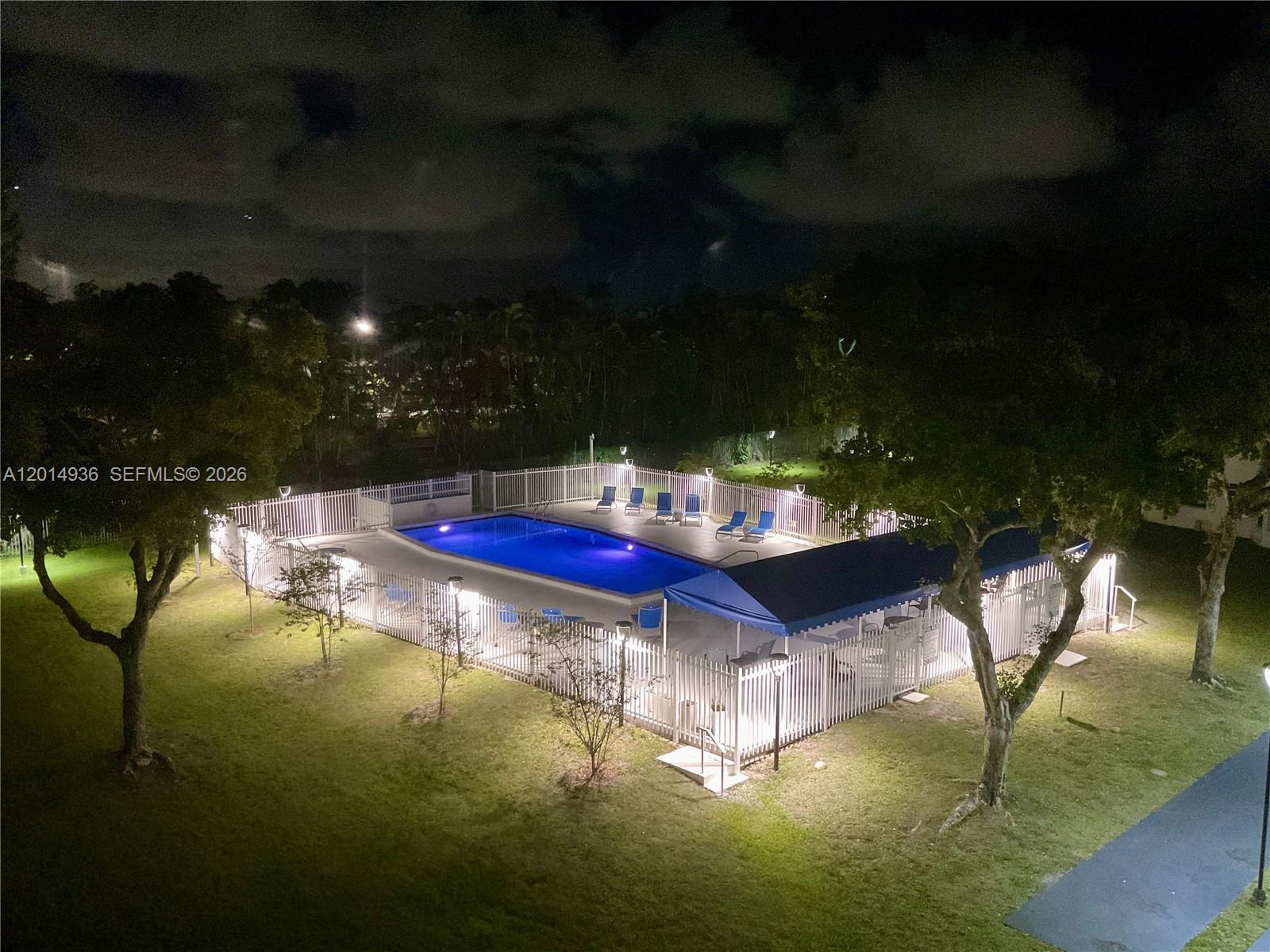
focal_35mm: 29
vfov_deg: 48.2
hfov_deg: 61.7
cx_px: 635
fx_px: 1064
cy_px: 476
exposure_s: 1/30
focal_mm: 3
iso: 500
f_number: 1.8
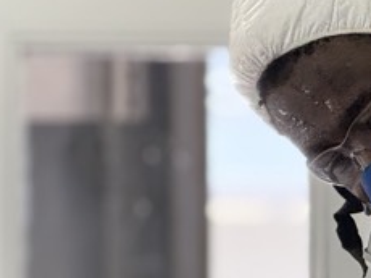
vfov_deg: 3.5
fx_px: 4475
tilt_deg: +2.1
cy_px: 388
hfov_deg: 4.7
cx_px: 447
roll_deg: +0.0
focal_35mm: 418
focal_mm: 15.66
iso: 100
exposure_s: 1/120
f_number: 2.8
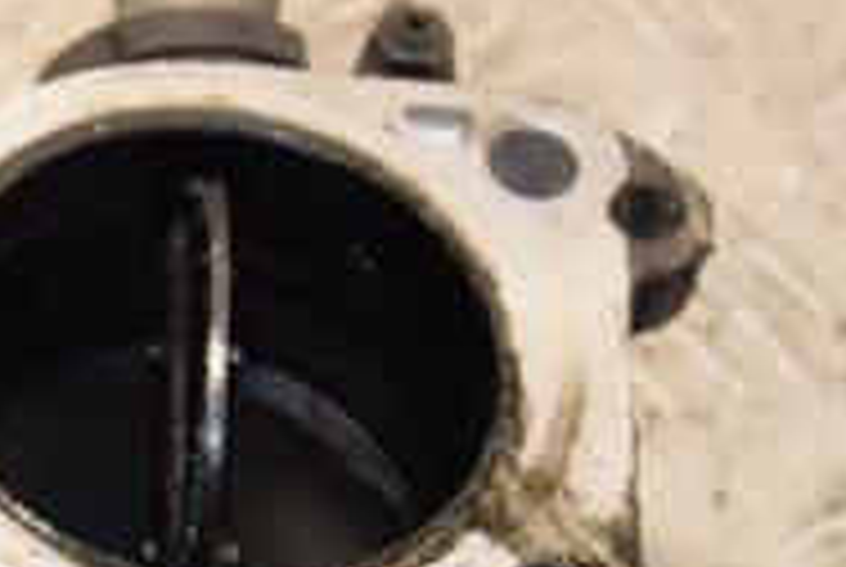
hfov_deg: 8.6
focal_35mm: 239
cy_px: 634
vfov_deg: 5.7
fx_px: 5625
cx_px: 40
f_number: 5.6
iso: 800
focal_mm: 50
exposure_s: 1/200
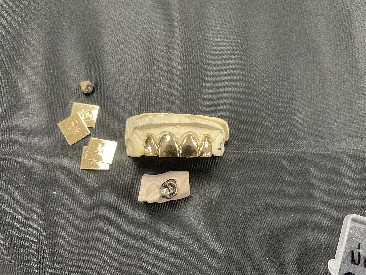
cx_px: 183
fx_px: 275
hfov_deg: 67.3
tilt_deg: -80.5
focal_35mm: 26
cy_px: 138
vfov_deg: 53.1
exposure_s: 1/60
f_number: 1.6
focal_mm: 4.2
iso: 125
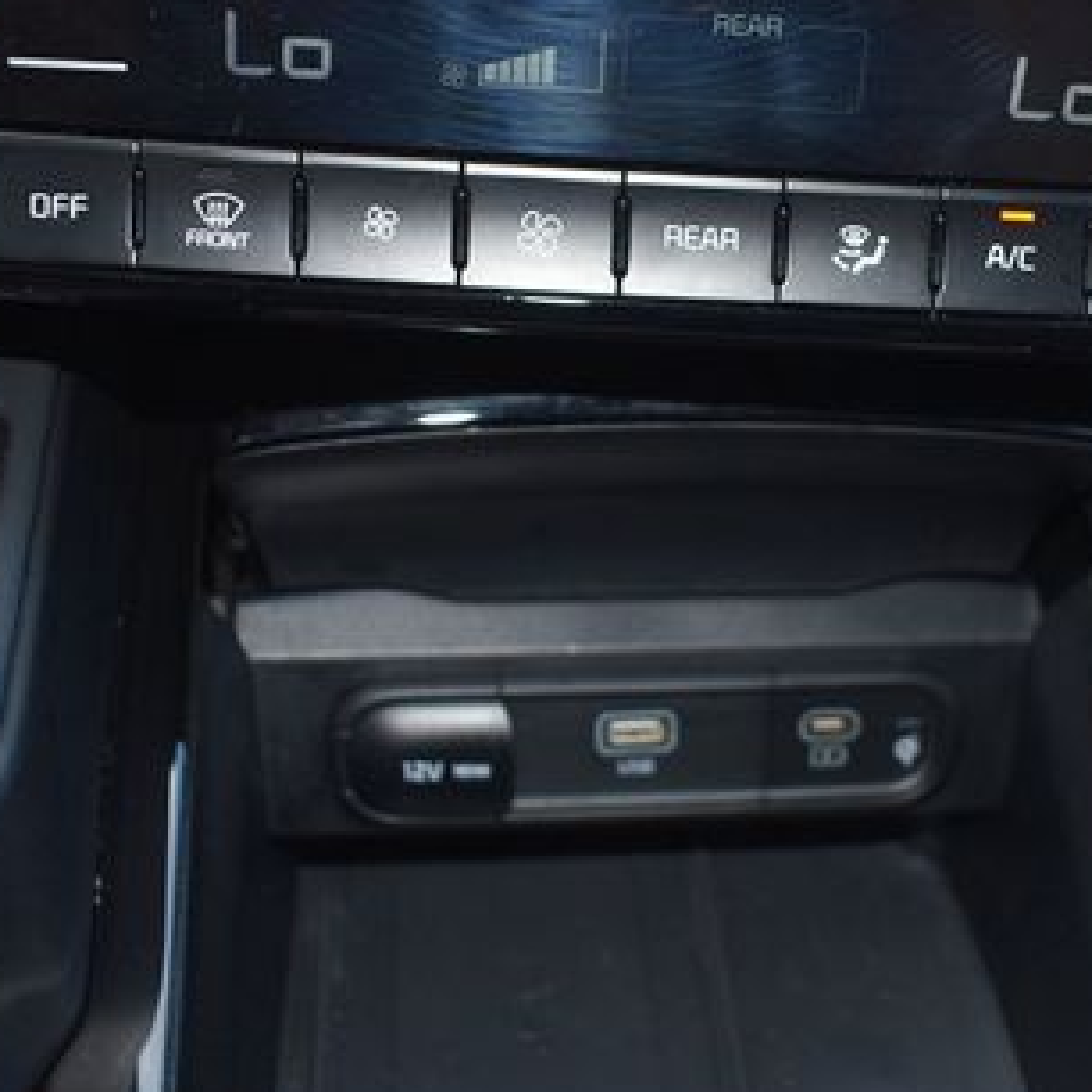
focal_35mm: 48
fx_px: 1713
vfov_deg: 35.3
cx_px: 689
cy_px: 476
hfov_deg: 35.1
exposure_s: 1/100
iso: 200
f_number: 3.5
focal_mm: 18
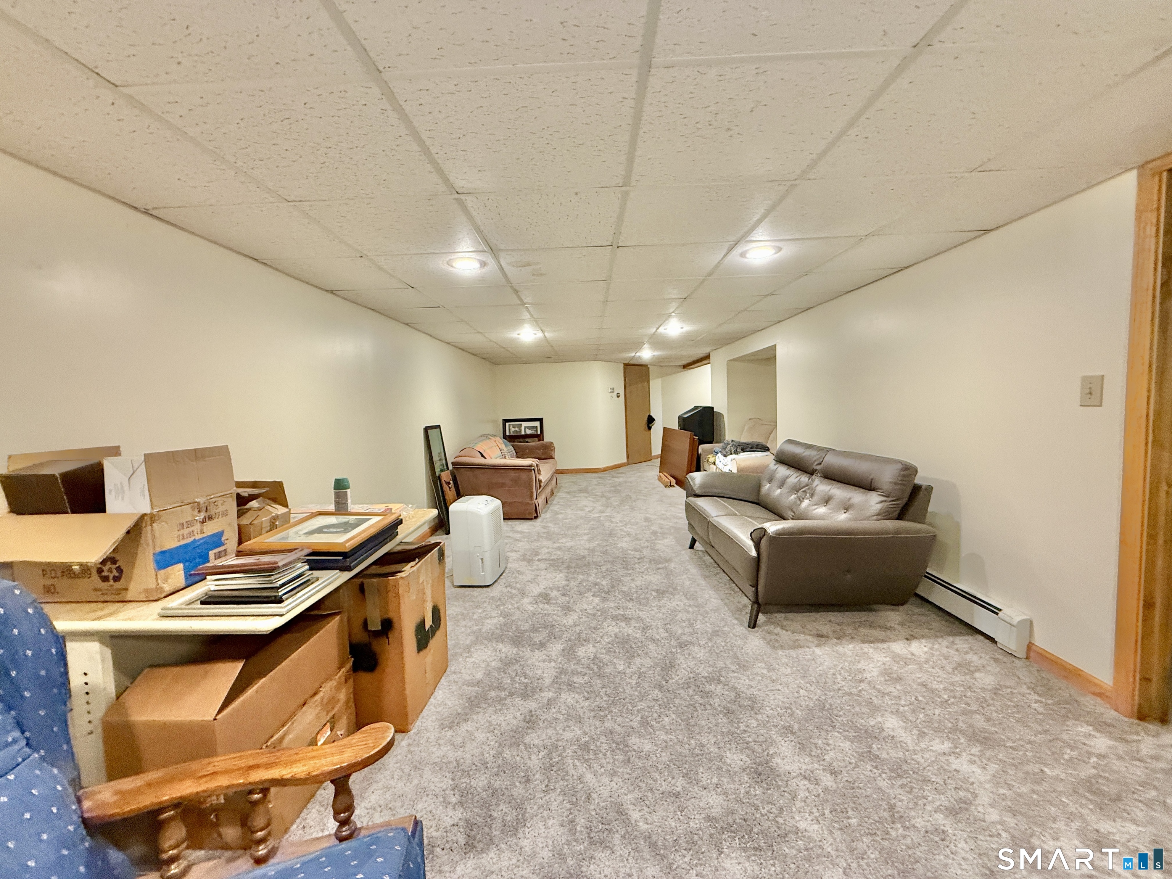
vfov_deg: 85.7
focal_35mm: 14
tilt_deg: -2.4
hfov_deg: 102.1
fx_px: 474
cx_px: 586
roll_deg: +2.3
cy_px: 440
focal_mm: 2.22
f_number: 2.2
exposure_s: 1/60
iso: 250
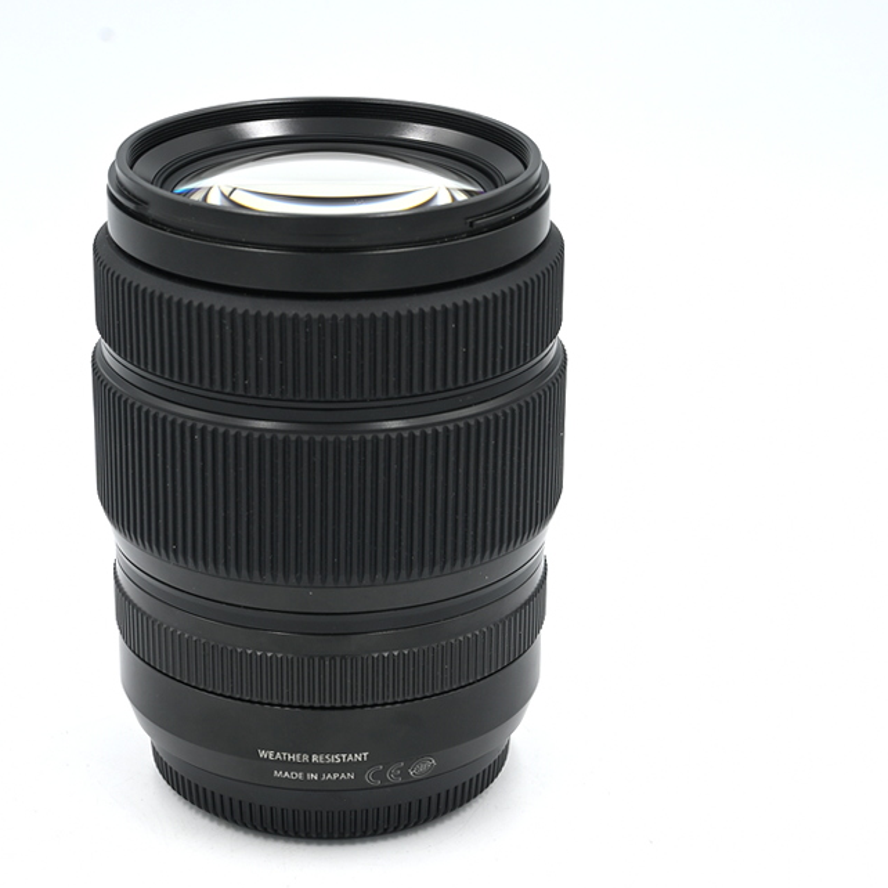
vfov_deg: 20.0
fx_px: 2515
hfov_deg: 20.0
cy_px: 446
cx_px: 430
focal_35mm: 87
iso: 200
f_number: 10
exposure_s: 1/80
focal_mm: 45
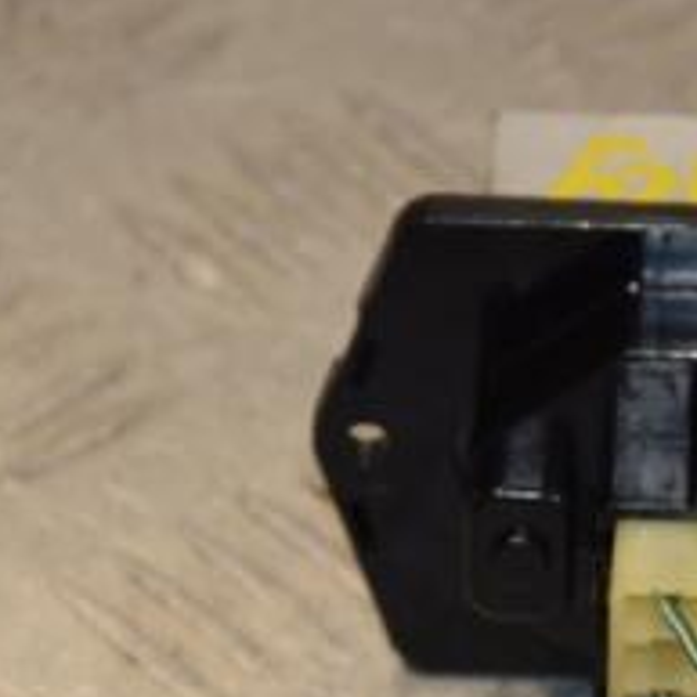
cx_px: 632
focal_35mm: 415
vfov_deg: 4.2
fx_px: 9461
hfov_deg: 4.2
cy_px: 368
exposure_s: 1/200
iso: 800
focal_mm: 105
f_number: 7.1
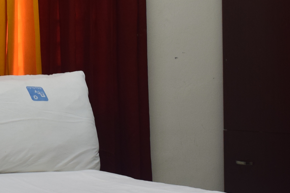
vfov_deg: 9.1
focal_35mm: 150
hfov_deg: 13.5
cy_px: 99
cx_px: 19
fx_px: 1208
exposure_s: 1/15
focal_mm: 30
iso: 500
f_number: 6.3
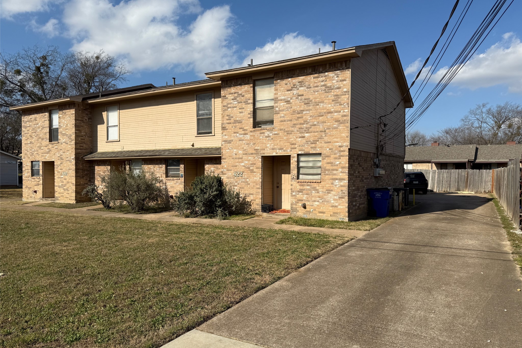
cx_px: 261
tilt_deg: -0.2
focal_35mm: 25
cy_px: 179
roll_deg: +0.4
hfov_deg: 71.5
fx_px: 362
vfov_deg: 51.3
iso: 80
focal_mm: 6.76
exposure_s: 1/6711
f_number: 1.78
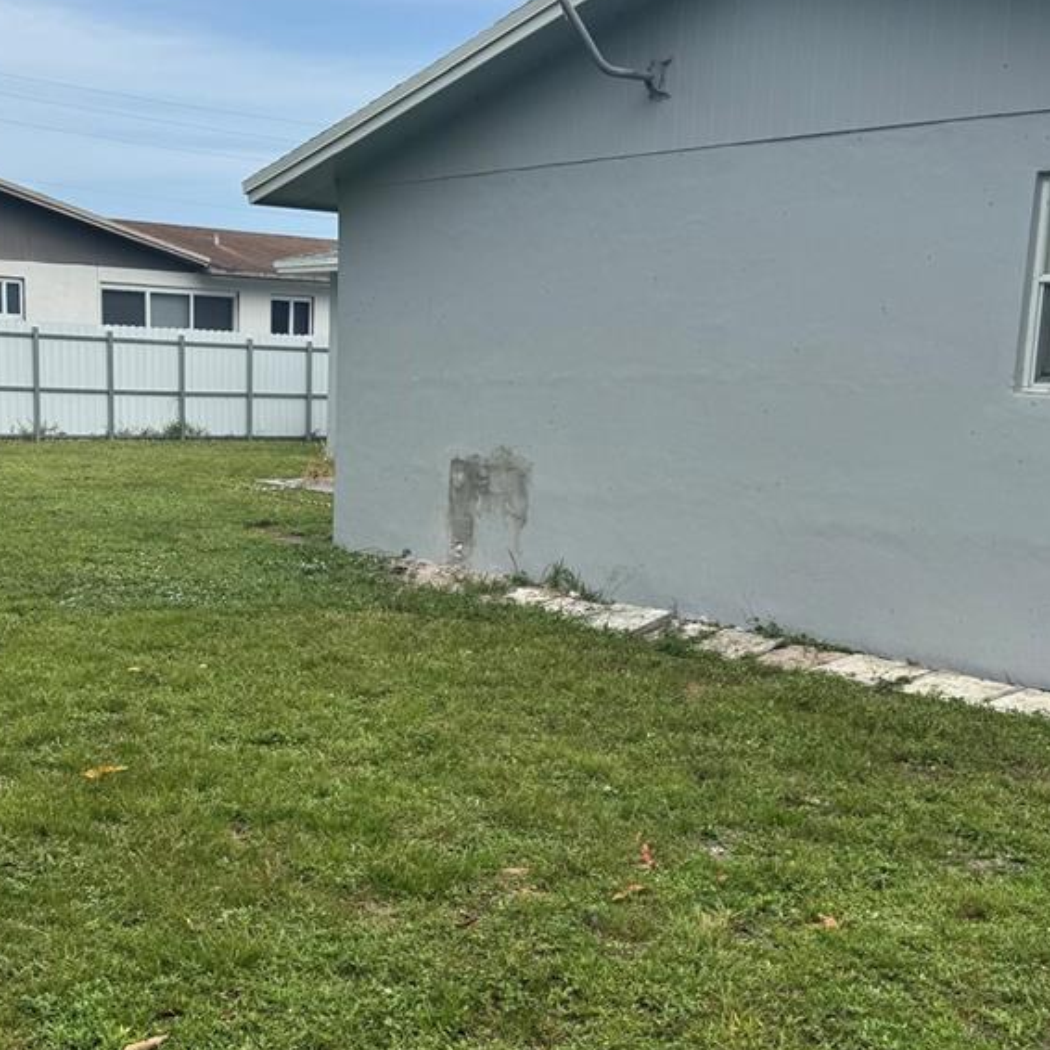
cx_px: 393
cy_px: 638
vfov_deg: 37.4
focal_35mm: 45
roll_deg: -2.0
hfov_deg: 37.3
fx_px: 1544
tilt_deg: -10.5
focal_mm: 6.76
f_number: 1.78
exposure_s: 1/3413
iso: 80
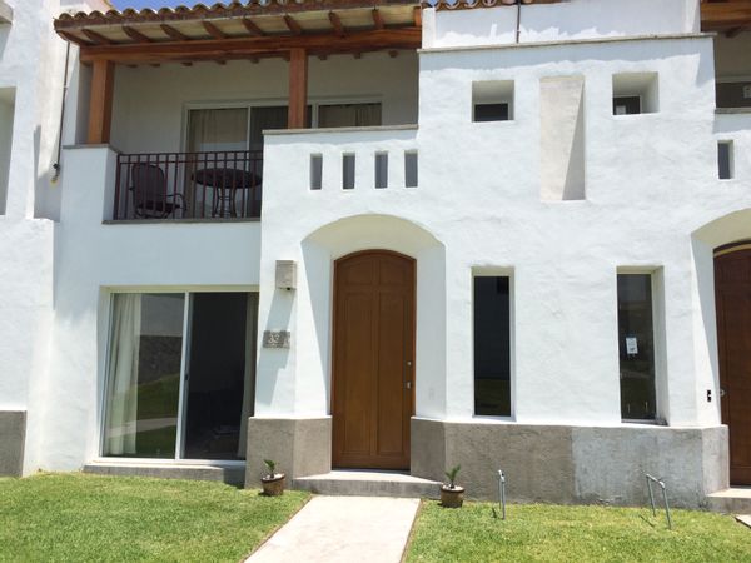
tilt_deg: +7.8
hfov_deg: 61.7
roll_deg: +0.2
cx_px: 376
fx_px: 629
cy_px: 282
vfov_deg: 48.2
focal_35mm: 29
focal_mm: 4.15
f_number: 2.2
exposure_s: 1/2415
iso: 32
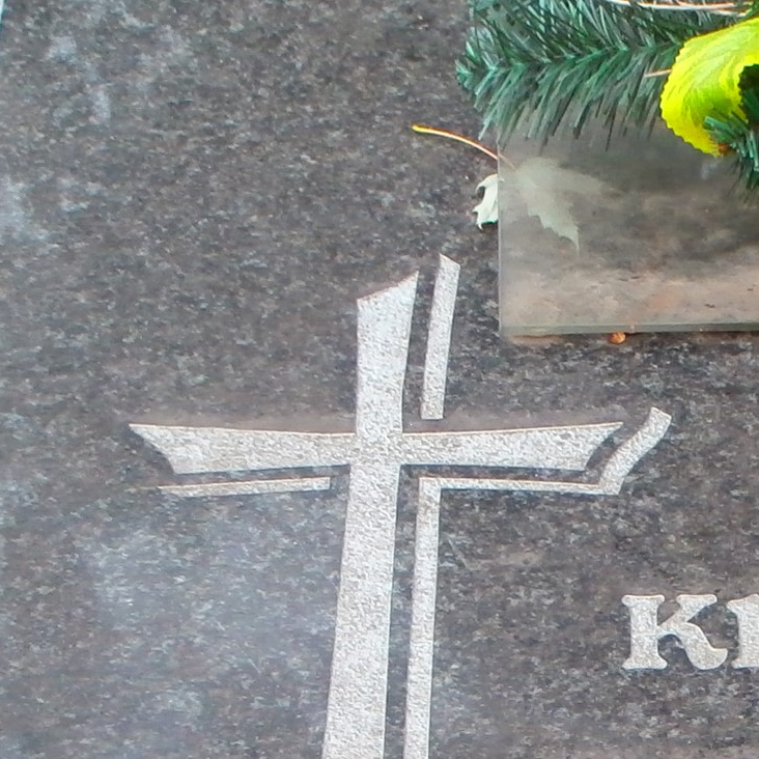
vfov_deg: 10.1
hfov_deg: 10.1
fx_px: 4217
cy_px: 873
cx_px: 891
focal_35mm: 170
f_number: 4.2
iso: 100
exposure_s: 1/80
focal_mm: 8.29
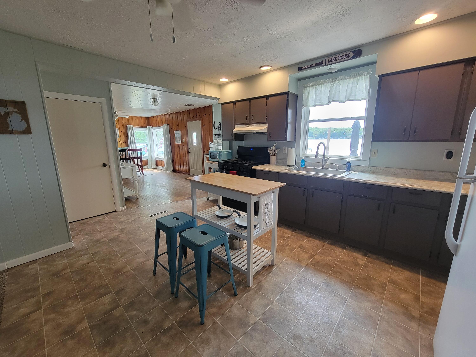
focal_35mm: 13
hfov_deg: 106.2
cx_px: 238
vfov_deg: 89.9
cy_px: 178
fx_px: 179
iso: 125
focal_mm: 2.2
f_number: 2.2
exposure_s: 1/60
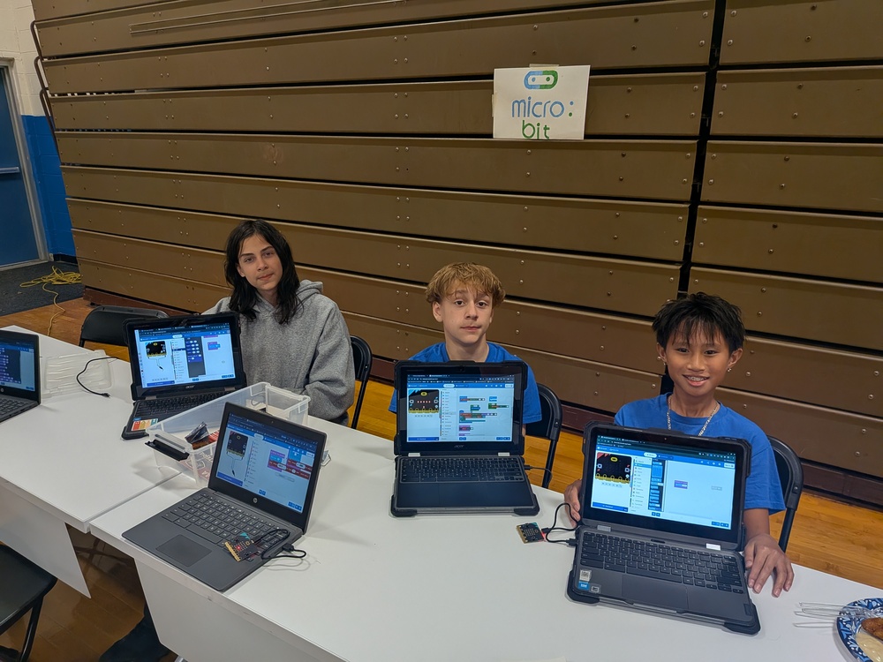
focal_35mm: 24
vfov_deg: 56.8
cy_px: 331
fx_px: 612
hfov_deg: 71.6
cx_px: 442
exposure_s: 1/120
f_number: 1.7
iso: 196
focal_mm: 4.53
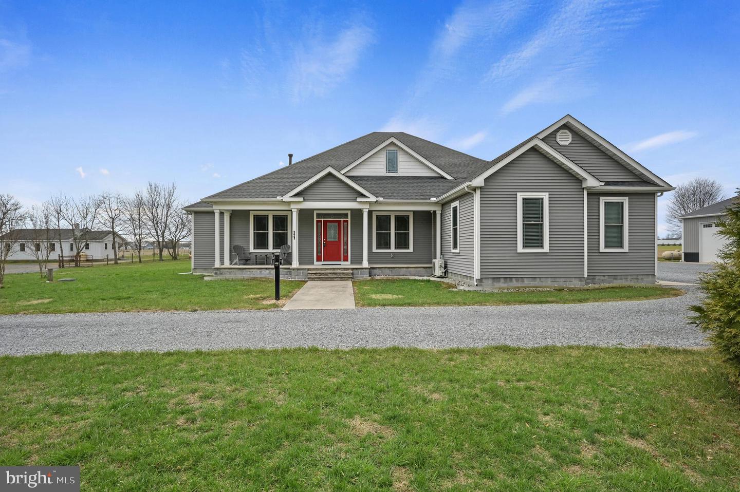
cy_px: 246
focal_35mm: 20
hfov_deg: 85.5
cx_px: 370
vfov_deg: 63.1
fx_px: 401
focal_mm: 19.5
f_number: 8
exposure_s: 1/800
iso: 320
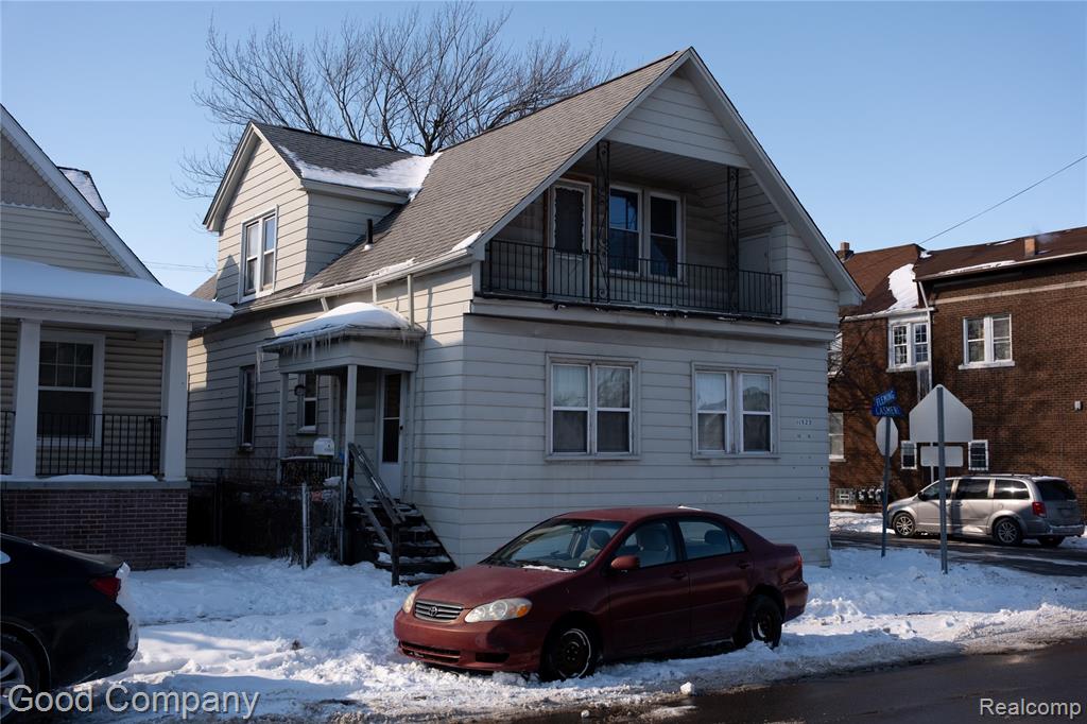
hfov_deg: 54.4
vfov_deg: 37.8
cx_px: 544
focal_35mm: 35
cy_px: 362
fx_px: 1056
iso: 125
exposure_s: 1/1000
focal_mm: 23.5
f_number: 4
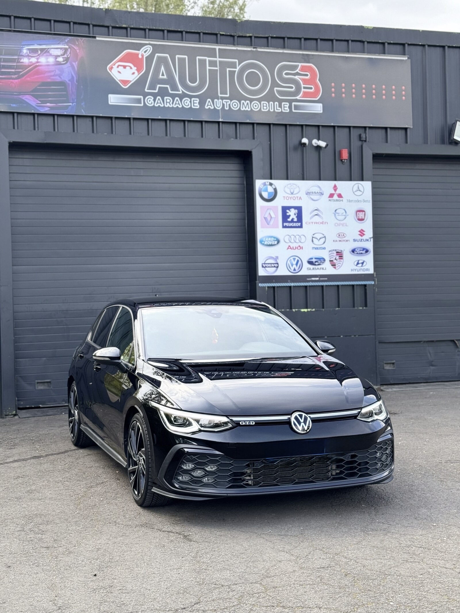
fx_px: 850
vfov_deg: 39.7
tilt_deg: +0.0
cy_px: 306
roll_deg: +2.2
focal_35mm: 48
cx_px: 230
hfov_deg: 30.3
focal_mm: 6.86
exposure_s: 1/672
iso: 64
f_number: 1.78
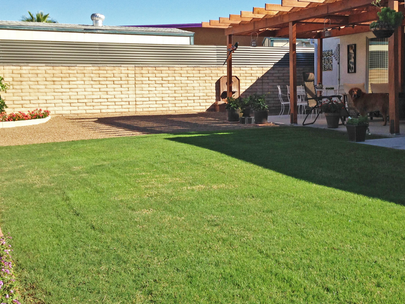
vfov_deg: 28.5
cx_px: 255
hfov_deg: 37.2
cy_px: 117
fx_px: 597
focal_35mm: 51
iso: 50
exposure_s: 1/1153
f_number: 2.4
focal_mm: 4.12
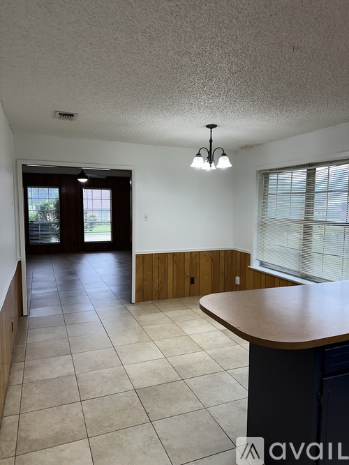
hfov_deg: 56.8
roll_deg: -1.0
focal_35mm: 24
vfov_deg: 71.6
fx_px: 323
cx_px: 174
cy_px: 232
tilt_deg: -5.0
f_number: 1.78
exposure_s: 1/120
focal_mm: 6.86
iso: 100
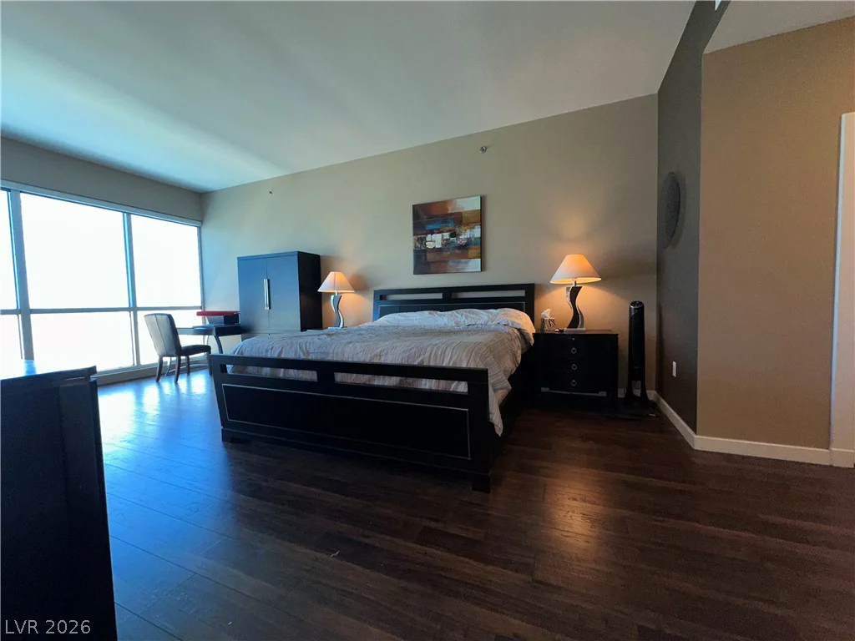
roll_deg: +1.4
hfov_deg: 102.1
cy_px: 320
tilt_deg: -2.9
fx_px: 346
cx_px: 428
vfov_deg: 85.7
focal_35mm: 14
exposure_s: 1/82
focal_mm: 2.22
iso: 80
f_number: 2.2
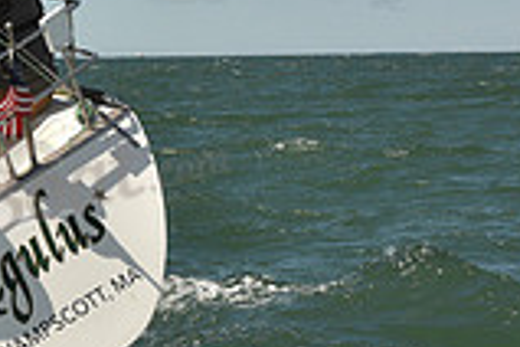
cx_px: -399
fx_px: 3683
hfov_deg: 7.8
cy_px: 83
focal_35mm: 255
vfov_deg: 5.4
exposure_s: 1/800
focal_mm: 70
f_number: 11
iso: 320
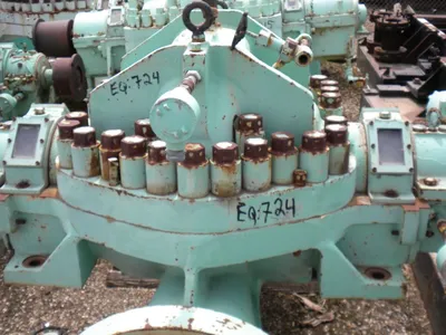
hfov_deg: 45.8
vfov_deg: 35.1
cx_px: 223
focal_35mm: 41
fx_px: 528
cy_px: 168
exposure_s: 1/400
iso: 80
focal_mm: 7.4
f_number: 4.9
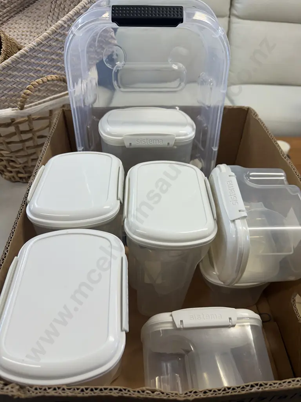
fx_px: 278
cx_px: 150
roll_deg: -0.1
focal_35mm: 24
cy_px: 201
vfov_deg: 71.6
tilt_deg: -44.2
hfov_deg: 56.8
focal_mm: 6.86
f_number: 1.78
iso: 80
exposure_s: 1/100
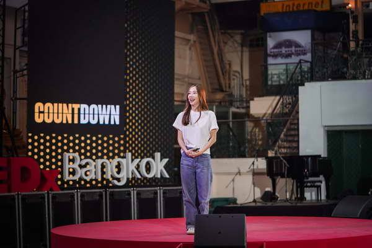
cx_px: 186
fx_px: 930
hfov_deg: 22.6
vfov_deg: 15.2
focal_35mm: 90
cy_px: 124
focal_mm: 90
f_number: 2.8
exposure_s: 1/200
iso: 500
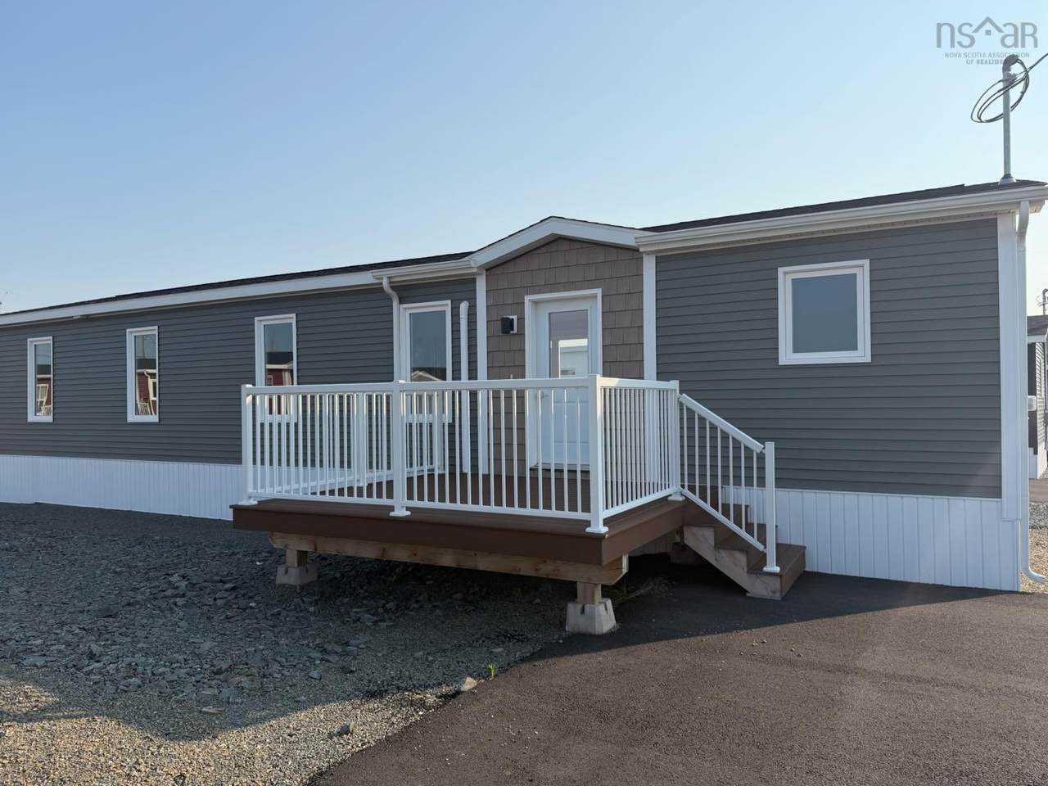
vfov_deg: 56.8
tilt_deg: -0.2
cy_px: 393
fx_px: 727
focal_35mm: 24
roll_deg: +0.3
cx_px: 524
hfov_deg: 71.6
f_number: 1.78
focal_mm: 6.76
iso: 80
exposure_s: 1/4673
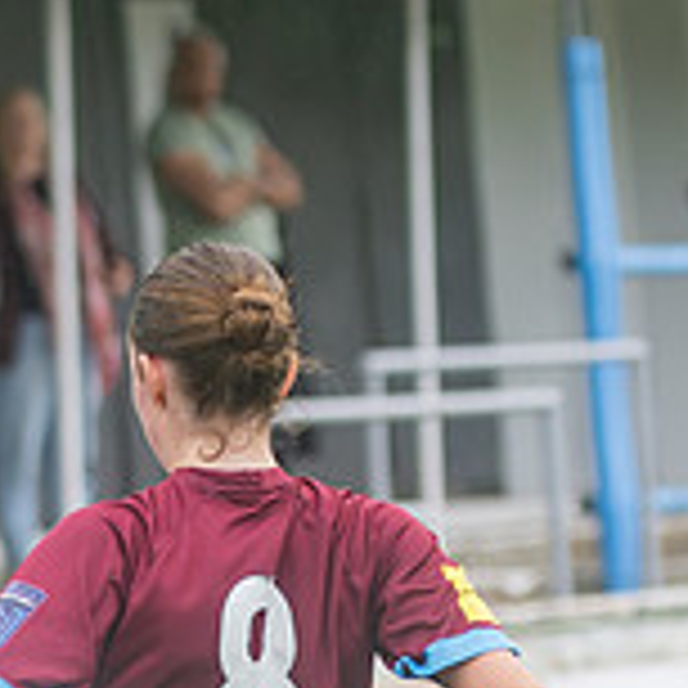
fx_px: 17045
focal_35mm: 758
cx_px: 67
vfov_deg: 2.3
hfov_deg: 2.3
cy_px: 904
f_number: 2.8
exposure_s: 1/1600
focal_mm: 135
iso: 360
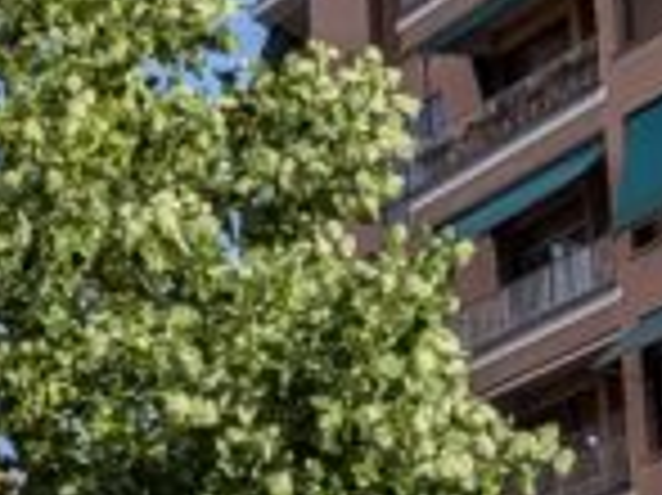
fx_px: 3191
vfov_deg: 8.5
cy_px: 904
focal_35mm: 167
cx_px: -608
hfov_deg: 10.9
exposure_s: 1/1653
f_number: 1.7
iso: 28
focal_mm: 4.53
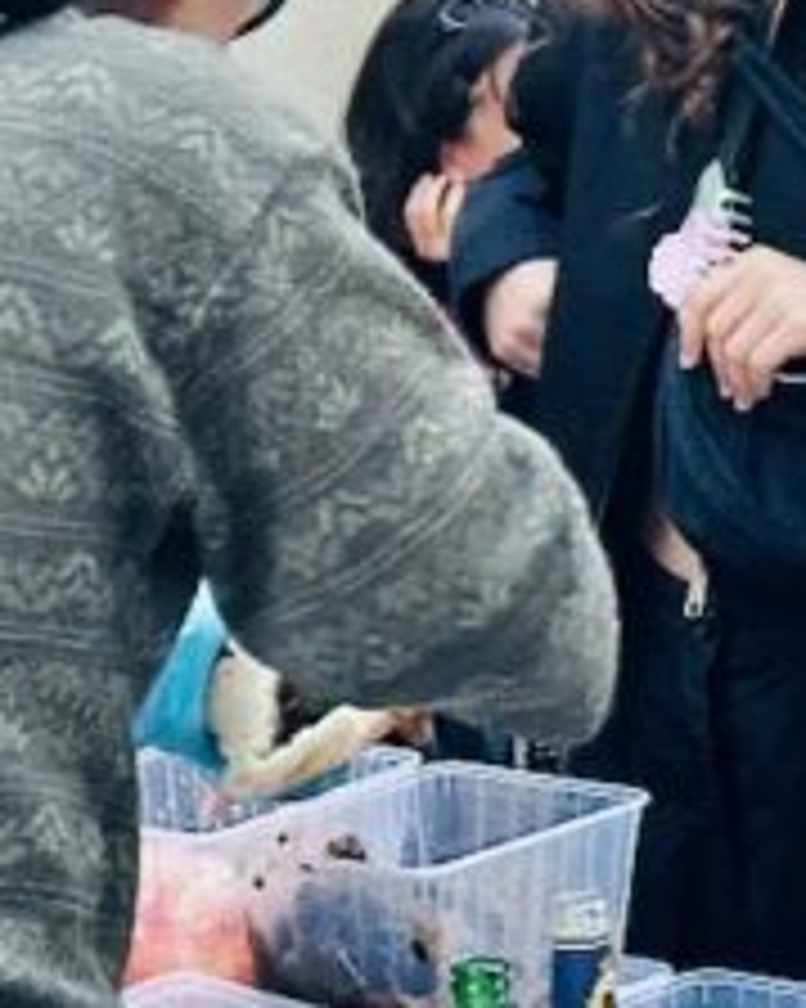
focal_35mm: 214
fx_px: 6385
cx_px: 901
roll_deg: +0.2
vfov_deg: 8.8
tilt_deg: -6.7
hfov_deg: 7.2
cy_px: -459
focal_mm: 6.86
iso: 250
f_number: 1.78
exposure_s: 1/48
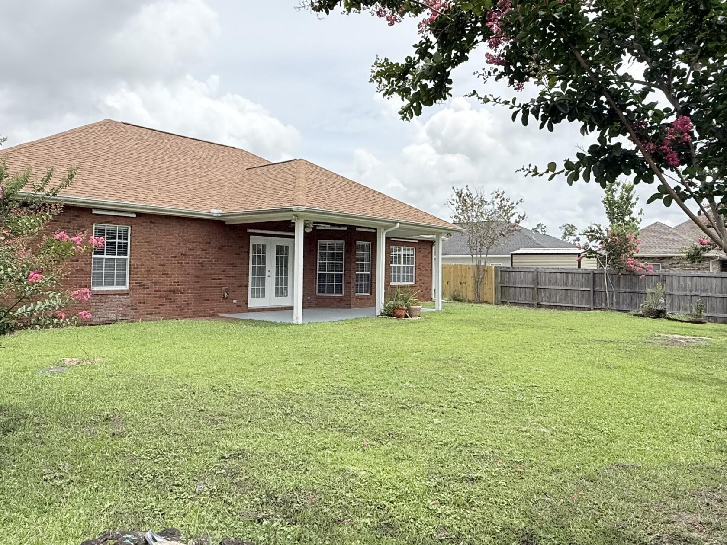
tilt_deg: +3.7
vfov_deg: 54.8
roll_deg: -1.2
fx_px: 525
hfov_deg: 69.3
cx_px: 338
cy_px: 241
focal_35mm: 25
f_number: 2.2
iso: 50
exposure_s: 1/4425
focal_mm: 2.22
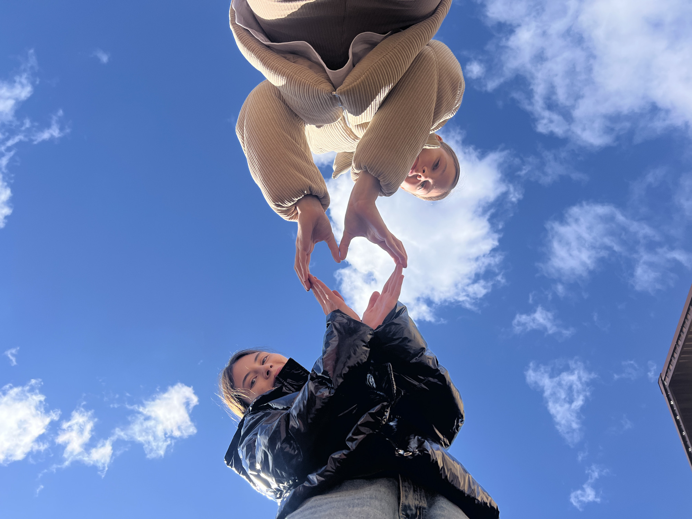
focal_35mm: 26
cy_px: 260
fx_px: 520
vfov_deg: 53.1
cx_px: 346
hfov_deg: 67.3
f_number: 1.5
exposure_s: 1/3257
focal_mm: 5.7
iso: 50
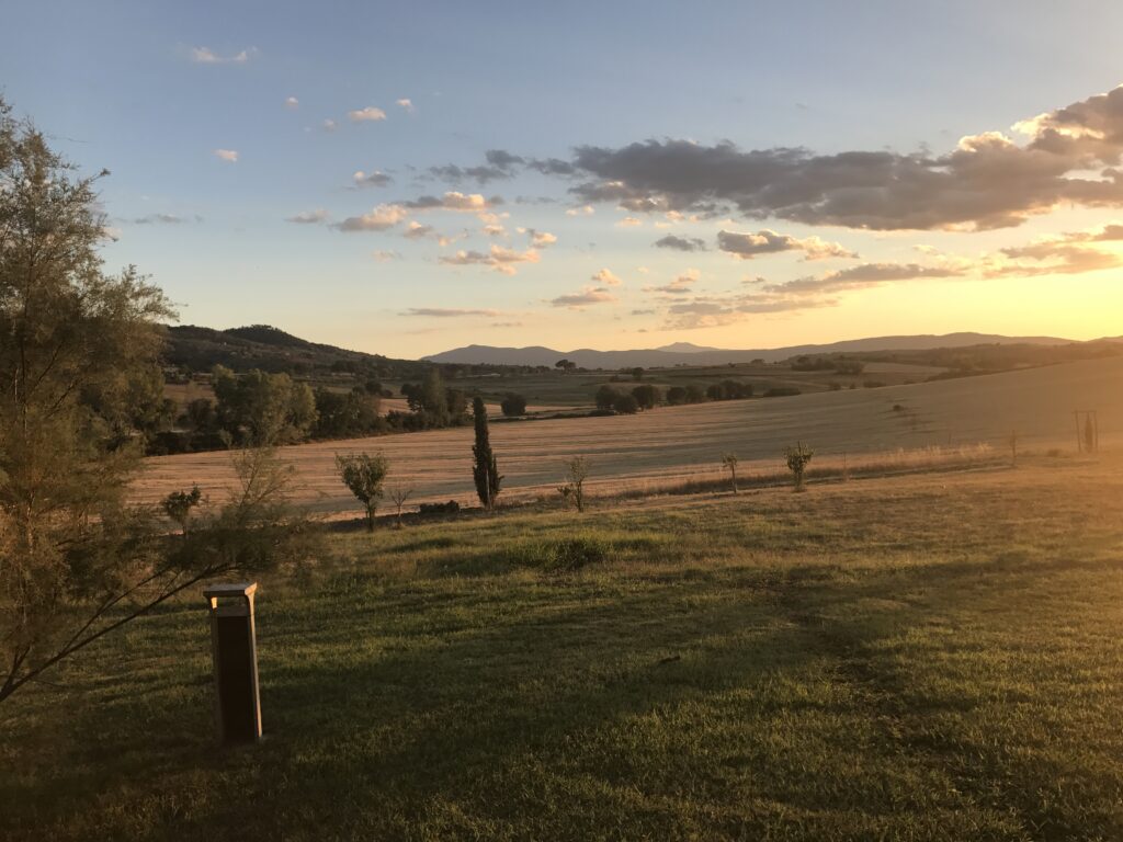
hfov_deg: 63.4
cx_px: 562
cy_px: 421
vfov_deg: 49.7
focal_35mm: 28
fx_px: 908
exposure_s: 1/481
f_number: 1.8
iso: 20
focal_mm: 3.99
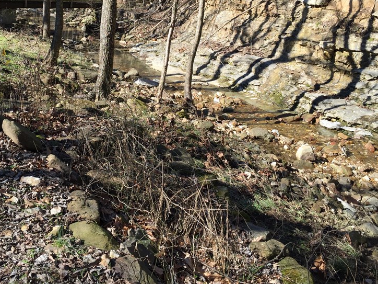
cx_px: 161
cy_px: 100
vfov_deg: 34.9
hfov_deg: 45.6
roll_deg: -4.9
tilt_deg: -12.5
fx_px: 448
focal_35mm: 41
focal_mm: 4.15
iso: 32
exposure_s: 1/659
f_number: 2.2
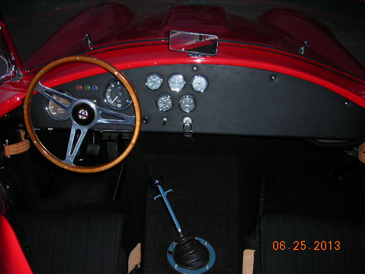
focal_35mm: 38
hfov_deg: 49.0
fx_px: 401
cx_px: 182
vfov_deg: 37.7
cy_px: 137
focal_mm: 6.3
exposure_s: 1/60.1
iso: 64
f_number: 3.2
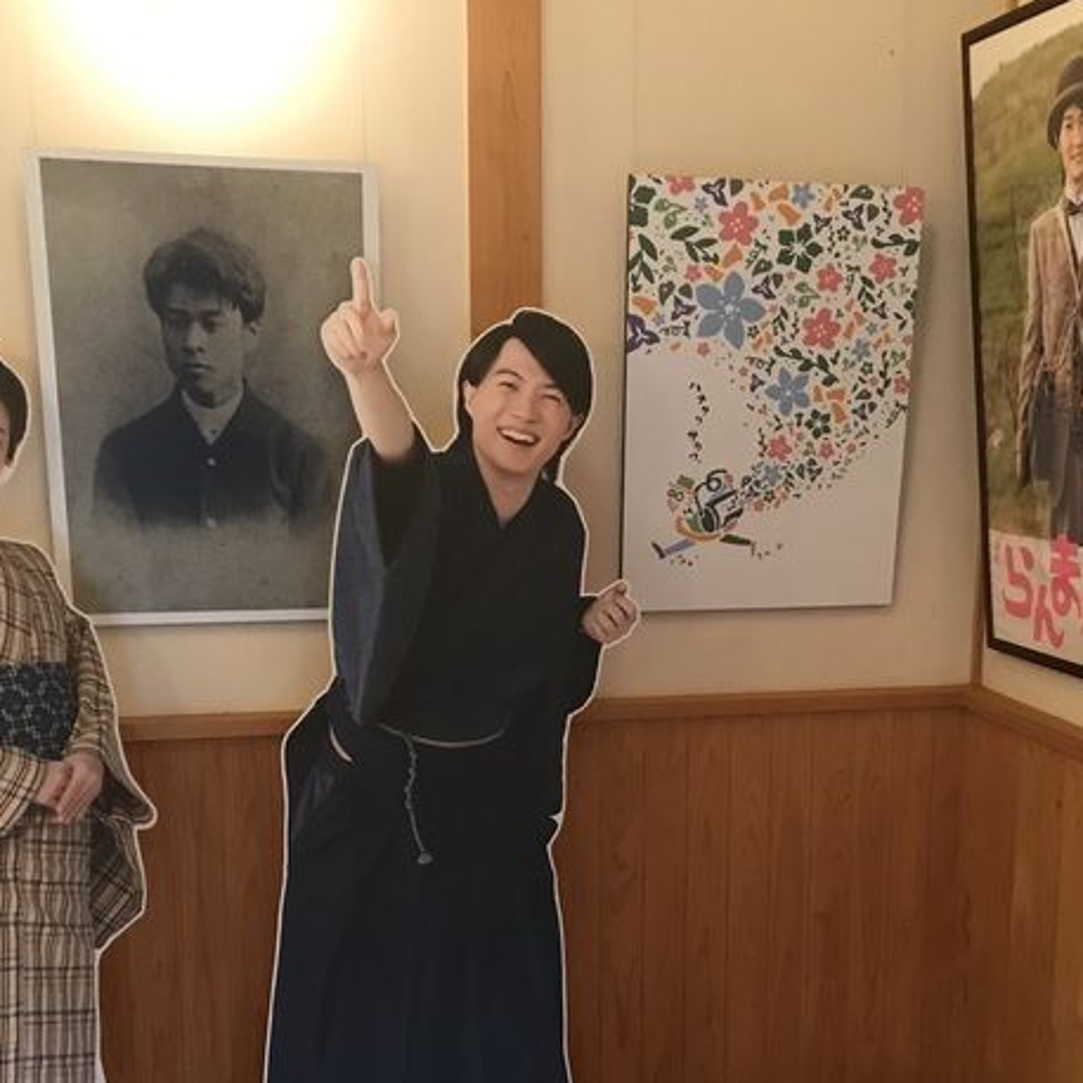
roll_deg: -0.6
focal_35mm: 44
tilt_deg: -10.3
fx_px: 1557
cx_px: 722
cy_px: 718
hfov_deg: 37.9
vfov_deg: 37.9
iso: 100
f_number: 1.8
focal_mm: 3.99
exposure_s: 1/15
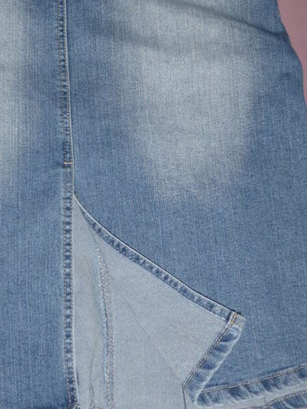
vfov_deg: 35.8
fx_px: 627
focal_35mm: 53
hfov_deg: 27.2
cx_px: 86
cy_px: 133
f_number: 3.3
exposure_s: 1/60
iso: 100
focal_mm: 4.3
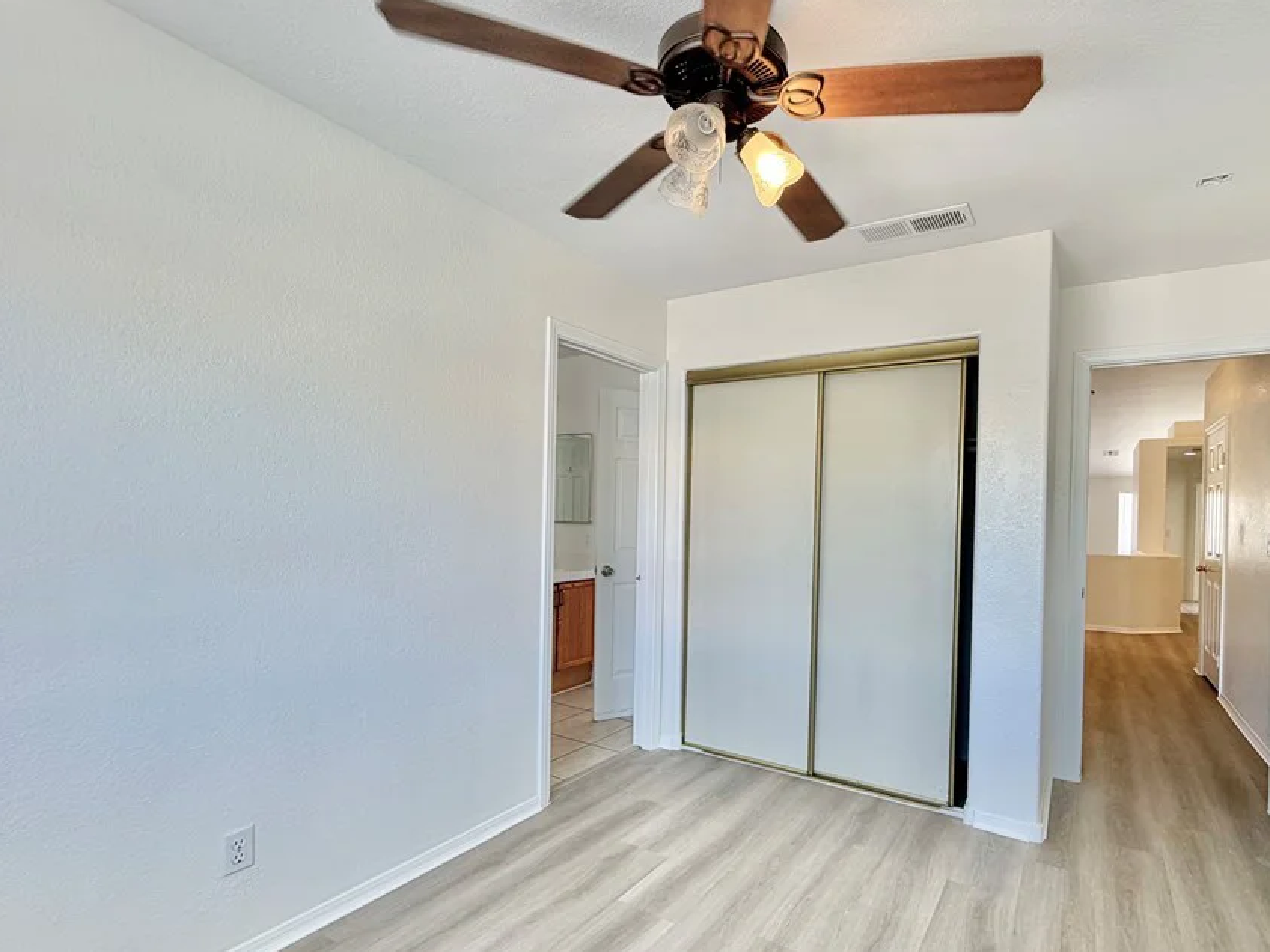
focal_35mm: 17
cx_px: 741
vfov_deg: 74.6
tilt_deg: -1.4
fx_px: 624
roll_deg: -1.7
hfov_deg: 90.2
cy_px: 515
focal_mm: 2.22
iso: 80
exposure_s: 1/120
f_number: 2.2
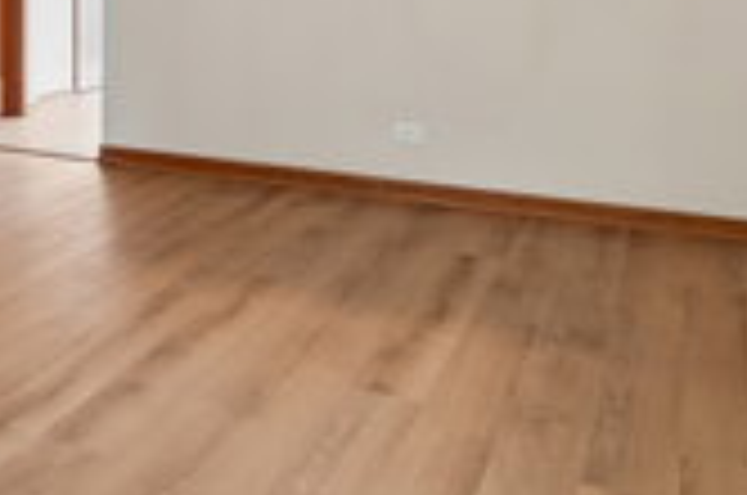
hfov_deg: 33.1
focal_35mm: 52
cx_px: -90
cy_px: -74
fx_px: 1077
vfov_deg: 23.9
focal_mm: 12
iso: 400
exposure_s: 1/20
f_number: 8
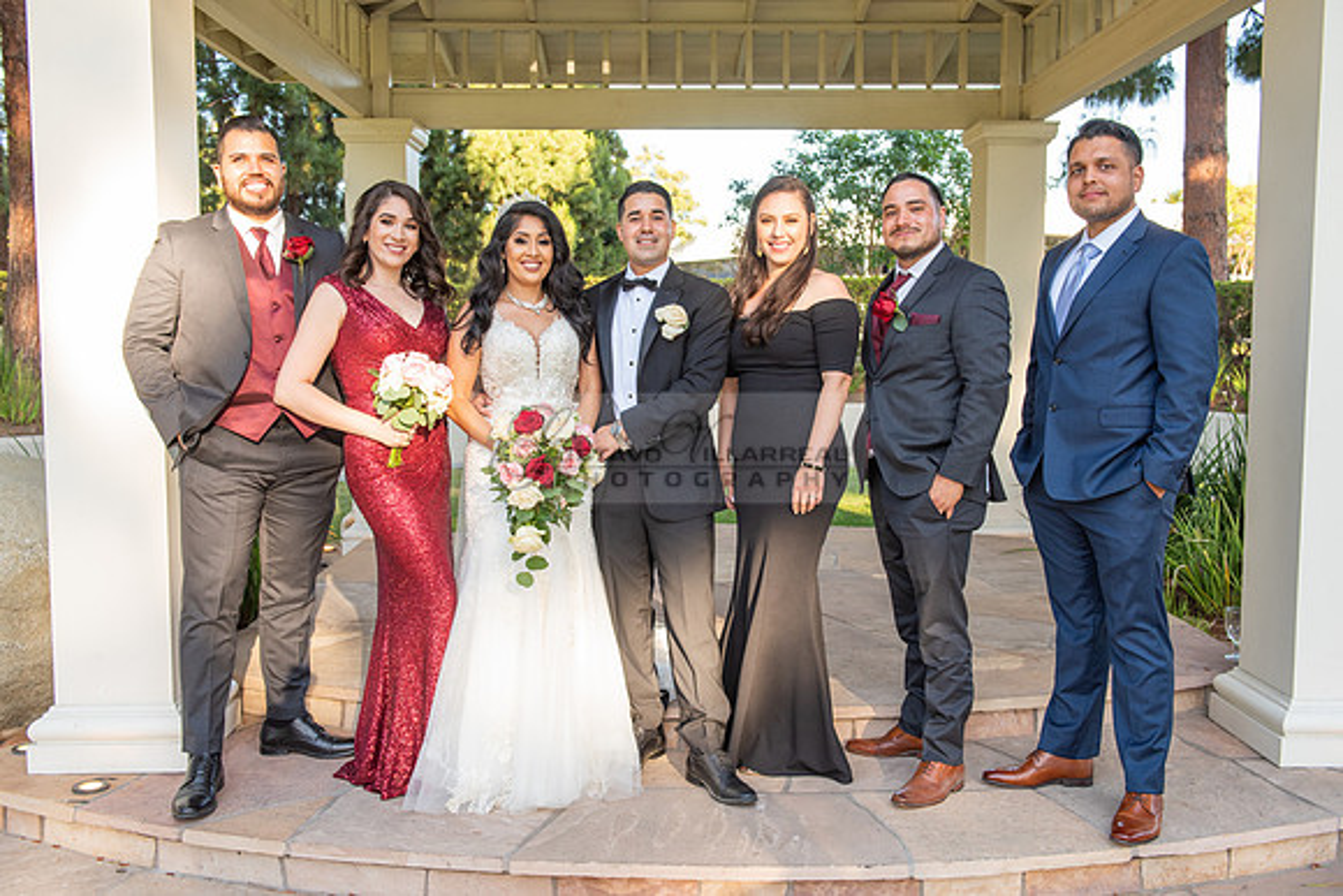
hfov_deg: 56.9
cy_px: 448
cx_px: 672
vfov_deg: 39.7
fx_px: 1240
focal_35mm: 33
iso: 400
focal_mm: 32
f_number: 5.6
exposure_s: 1/200
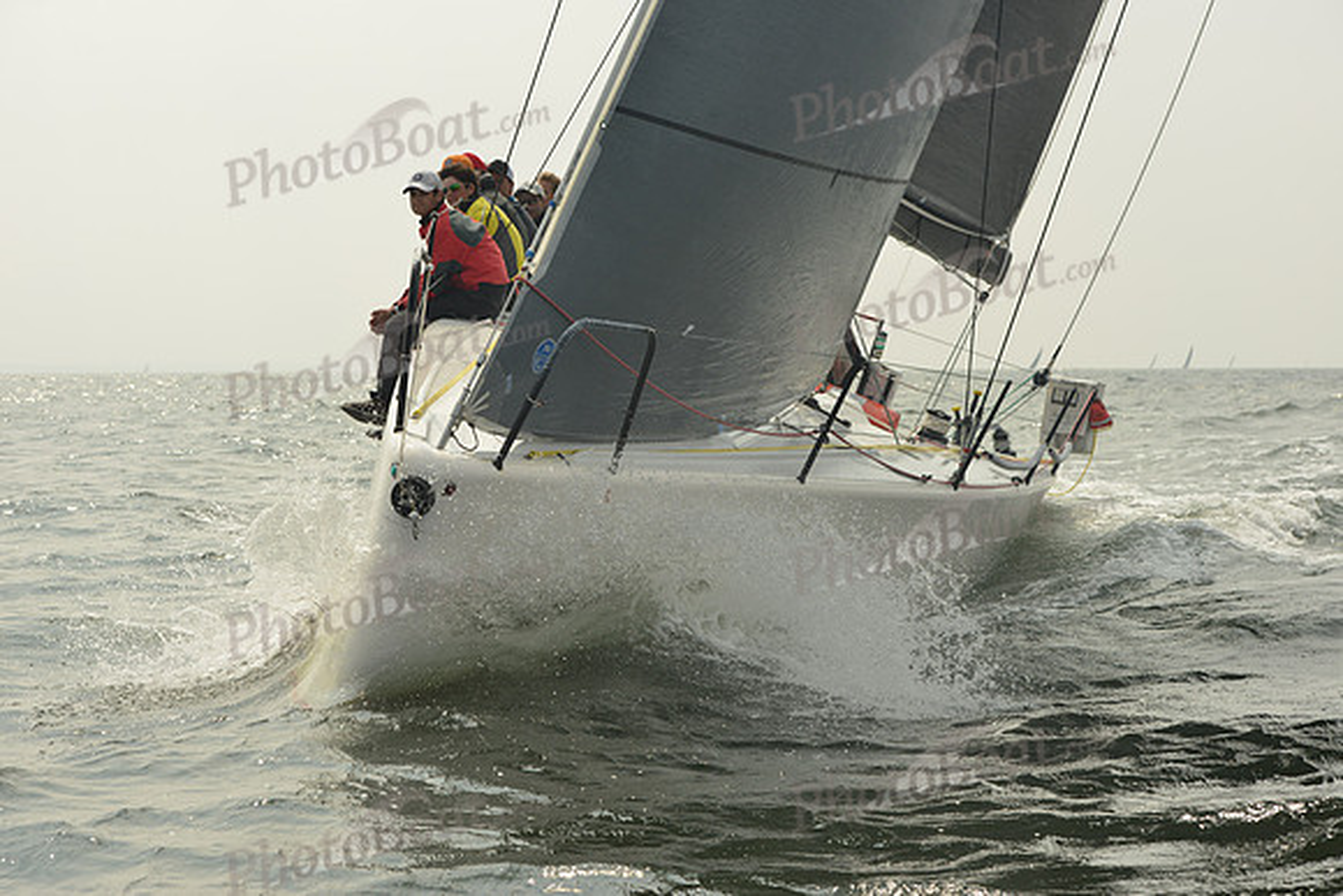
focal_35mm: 85
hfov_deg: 23.9
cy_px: 448
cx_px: 672
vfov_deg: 16.1
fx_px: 3172
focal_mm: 85
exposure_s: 1/1250
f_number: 9
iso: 320
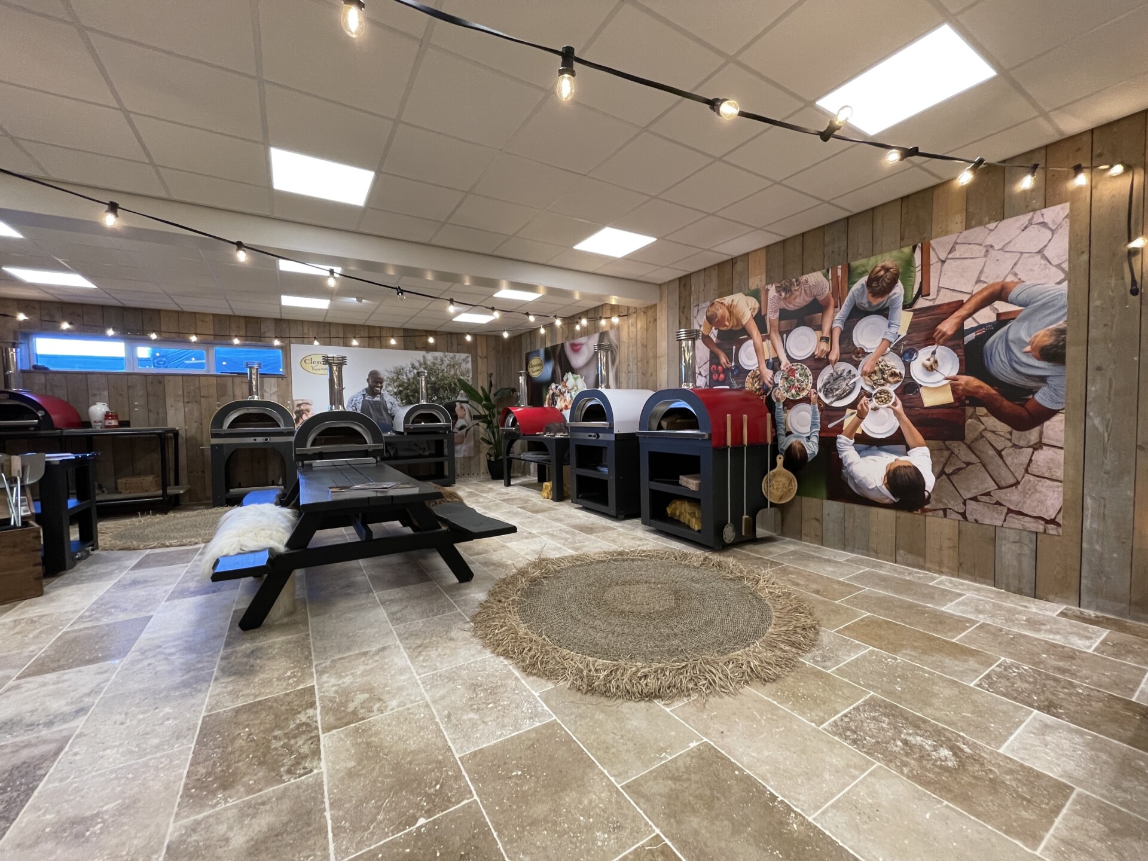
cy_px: 430
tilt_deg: -3.2
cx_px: 574
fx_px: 431
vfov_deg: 89.9
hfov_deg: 106.2
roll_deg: +0.9
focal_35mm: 13
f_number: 2.4
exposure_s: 1/100
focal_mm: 1.54
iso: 320
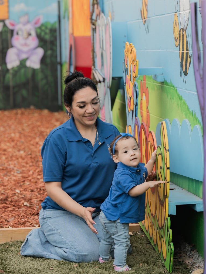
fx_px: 972
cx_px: 103
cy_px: 131
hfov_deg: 12.1
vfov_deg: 16.1
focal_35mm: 123
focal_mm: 75
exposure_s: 1/250
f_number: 2.8
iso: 125
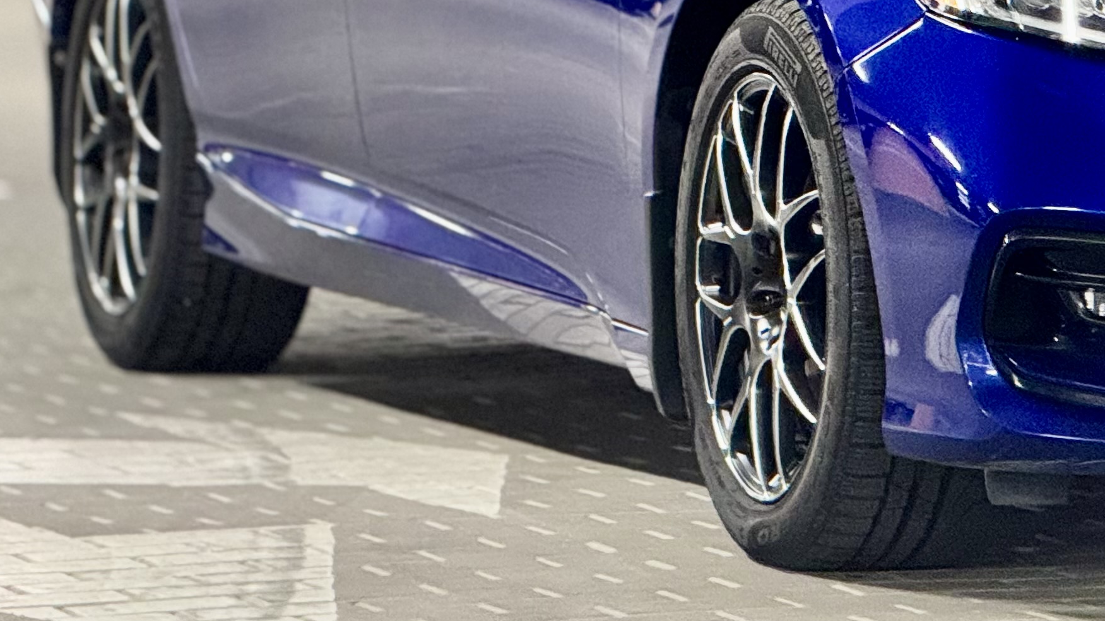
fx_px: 8819
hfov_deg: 7.1
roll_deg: +0.3
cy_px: -142
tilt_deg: -0.6
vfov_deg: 4.0
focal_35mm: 301
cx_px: 1256
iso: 1000
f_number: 2.8
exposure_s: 1/33
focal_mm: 15.66
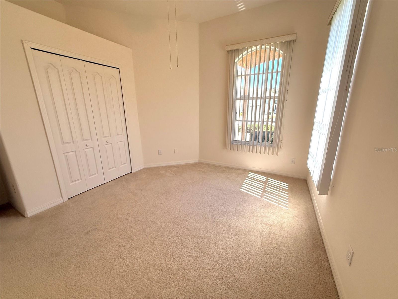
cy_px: 150
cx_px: 199
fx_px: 161
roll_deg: +0.2
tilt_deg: -12.4
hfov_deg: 102.1
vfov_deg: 85.7
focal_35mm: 14
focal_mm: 2.22
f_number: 2.2
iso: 64
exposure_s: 1/370
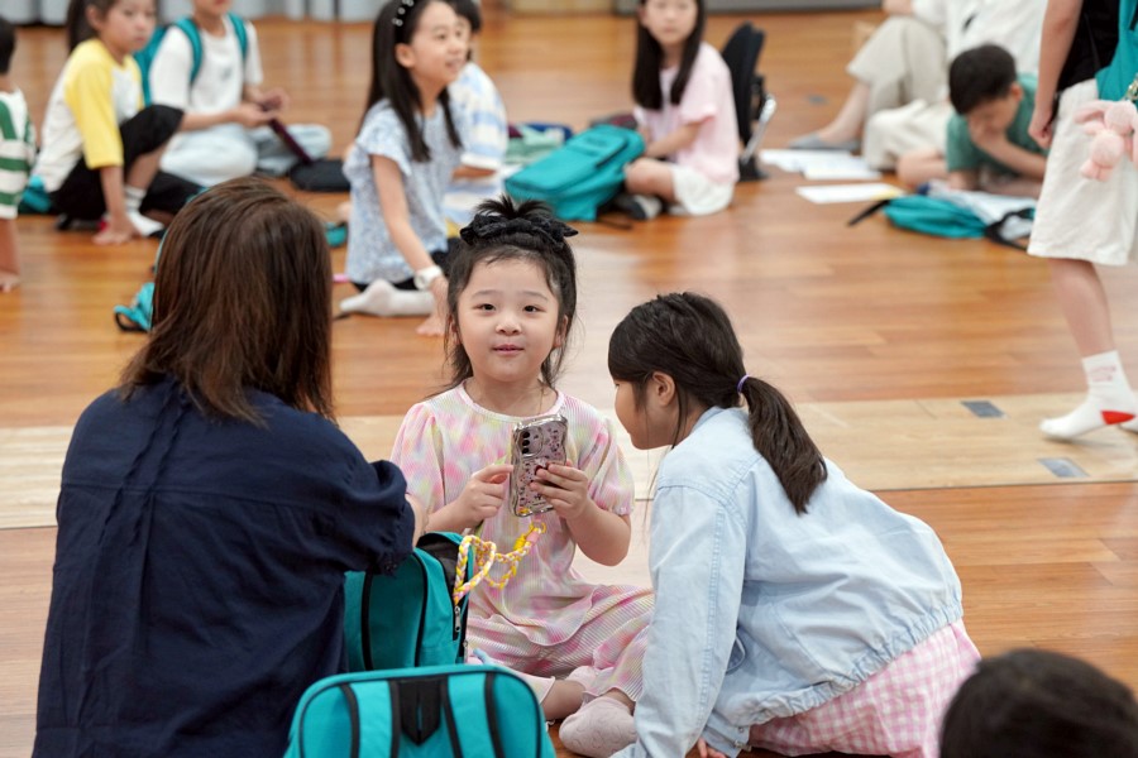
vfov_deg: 13.2
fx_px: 3287
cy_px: 379
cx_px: 569
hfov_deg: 19.6
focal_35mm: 104
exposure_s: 1/160
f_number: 4
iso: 2000
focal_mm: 104
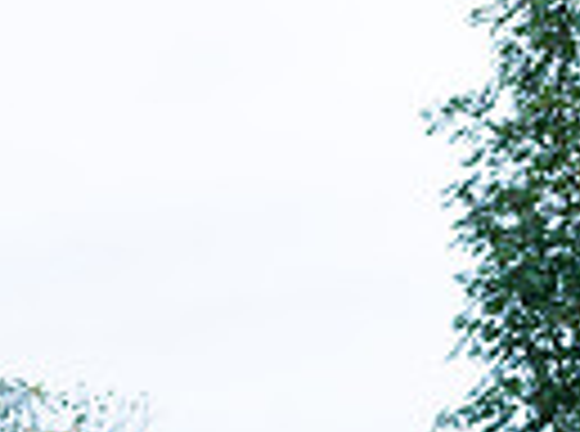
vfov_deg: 12.5
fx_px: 1738
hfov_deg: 18.7
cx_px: 94
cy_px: 864
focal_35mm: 104
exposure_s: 1/800
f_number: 4
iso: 500
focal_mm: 24
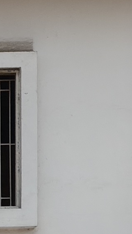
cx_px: -629
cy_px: 534
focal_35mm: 546
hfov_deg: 2.1
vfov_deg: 3.9
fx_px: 3395
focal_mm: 13.3
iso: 71
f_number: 2.55
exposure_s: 1/1665
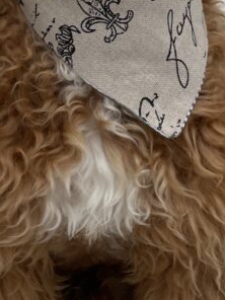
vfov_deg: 21.0
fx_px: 780
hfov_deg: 16.4
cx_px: 112
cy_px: -4
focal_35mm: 90
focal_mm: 4.2
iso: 50
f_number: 1.6
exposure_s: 1/121
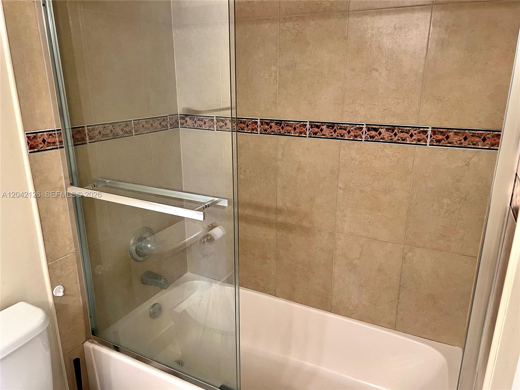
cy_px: 195
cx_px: 260
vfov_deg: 53.1
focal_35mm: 26
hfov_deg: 67.3
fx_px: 391
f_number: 1.5
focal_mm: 5.7
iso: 125
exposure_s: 1/60
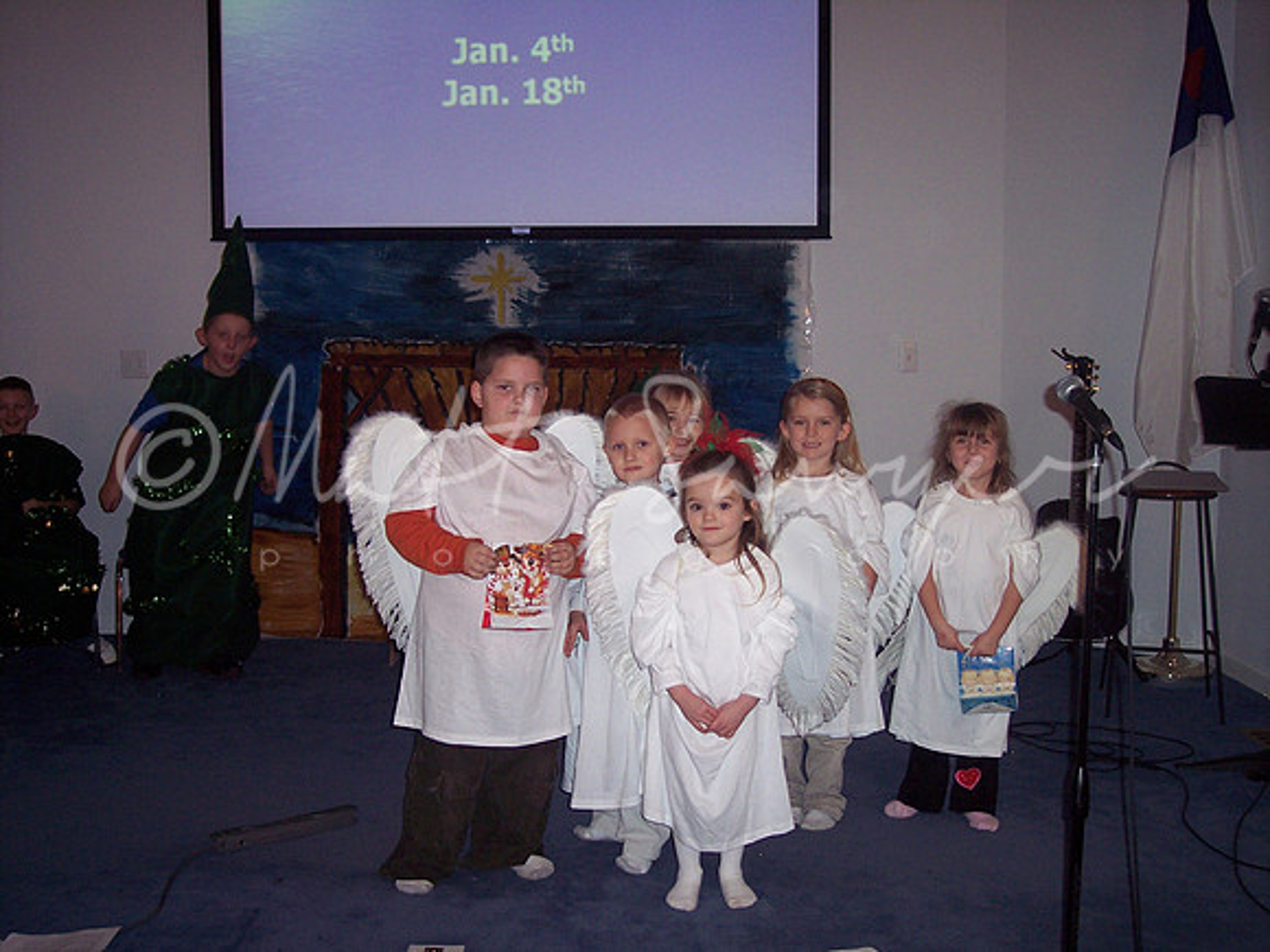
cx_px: 635
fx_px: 1431
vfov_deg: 36.8
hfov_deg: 47.9
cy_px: 476
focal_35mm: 39
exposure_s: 1/60
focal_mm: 8
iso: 140
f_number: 2.8
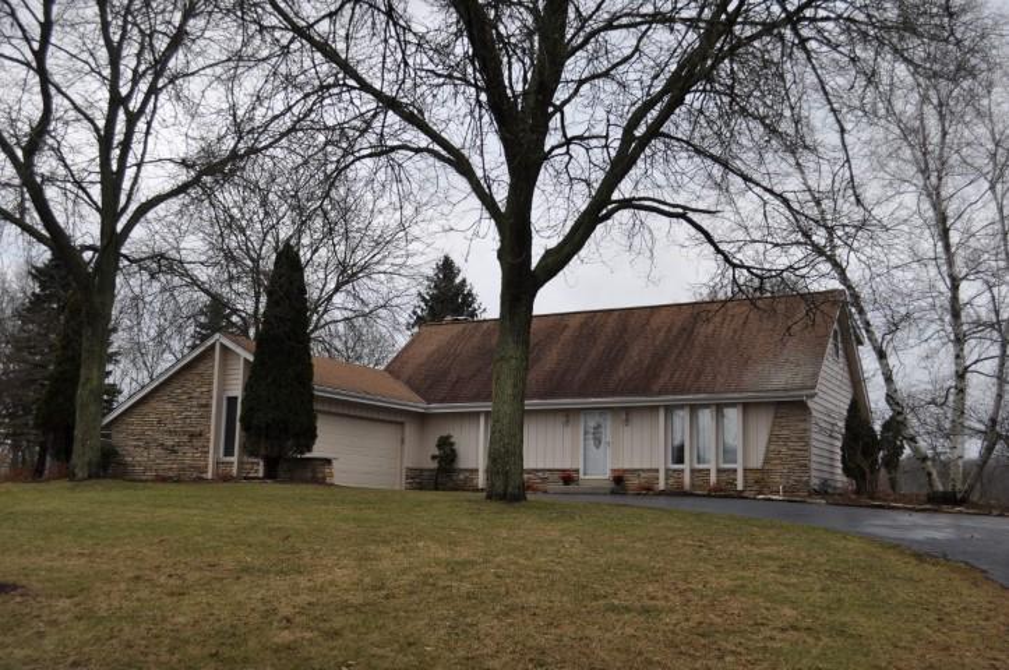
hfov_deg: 53.2
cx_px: 504
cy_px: 335
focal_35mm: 36
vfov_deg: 36.8
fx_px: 1008
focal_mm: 24
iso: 250
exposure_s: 1/125
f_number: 5.6
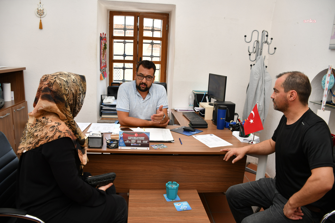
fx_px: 251
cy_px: 112
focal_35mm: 27
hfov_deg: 67.4
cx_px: 168
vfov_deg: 47.9
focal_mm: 18
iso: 100
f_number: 3.5
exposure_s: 1/80
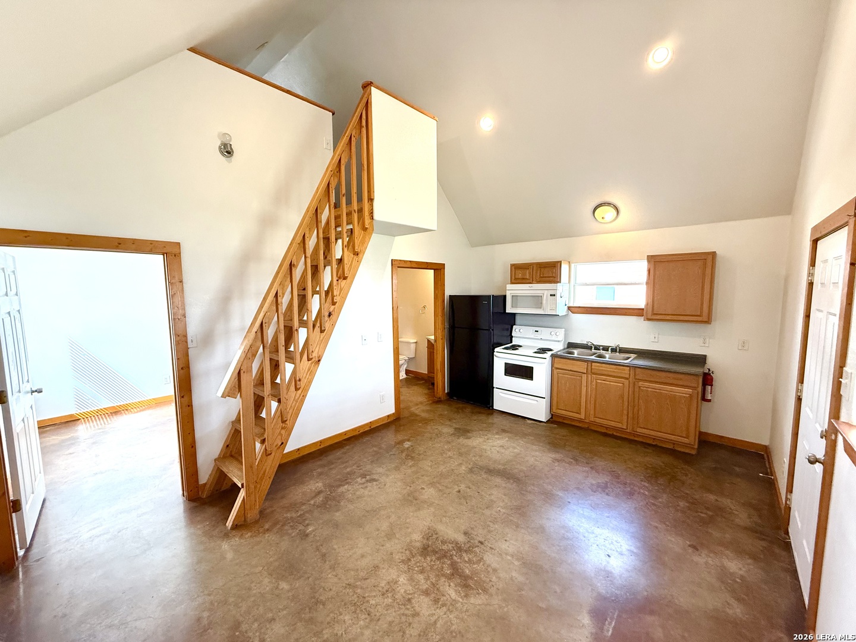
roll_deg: -0.1
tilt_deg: -5.3
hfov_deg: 102.1
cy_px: 321
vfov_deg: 85.7
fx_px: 346
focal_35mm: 14
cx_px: 428
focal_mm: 2.22
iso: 320
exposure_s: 1/120
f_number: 2.2
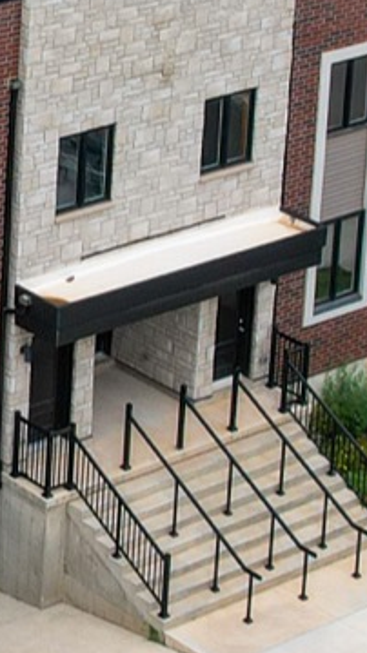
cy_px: 334
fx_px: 2444
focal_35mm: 141
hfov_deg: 8.4
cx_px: -223
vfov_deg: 15.2
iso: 100
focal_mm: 8.38
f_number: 2.8
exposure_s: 1/730
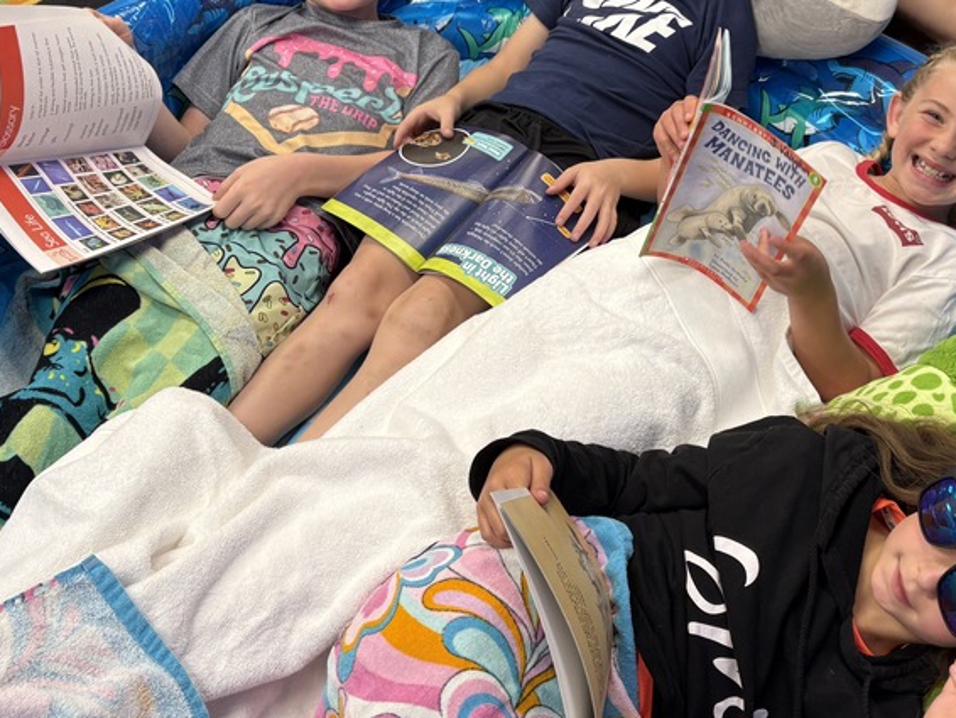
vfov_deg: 30.6
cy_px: 233
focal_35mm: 47
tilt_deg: -43.8
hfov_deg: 40.0
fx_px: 1299
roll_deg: -0.1
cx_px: 623
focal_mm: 5.96
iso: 80
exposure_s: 1/60
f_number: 1.6
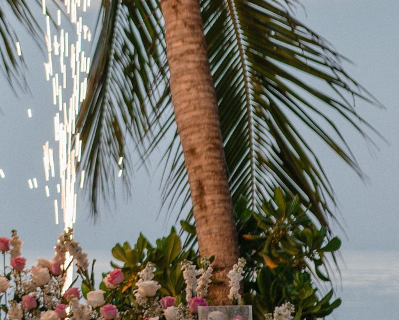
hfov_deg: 10.3
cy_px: 41
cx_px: -187
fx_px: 2138
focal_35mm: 181
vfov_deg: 8.5
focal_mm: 50
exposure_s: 1/200
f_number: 2.5
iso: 160
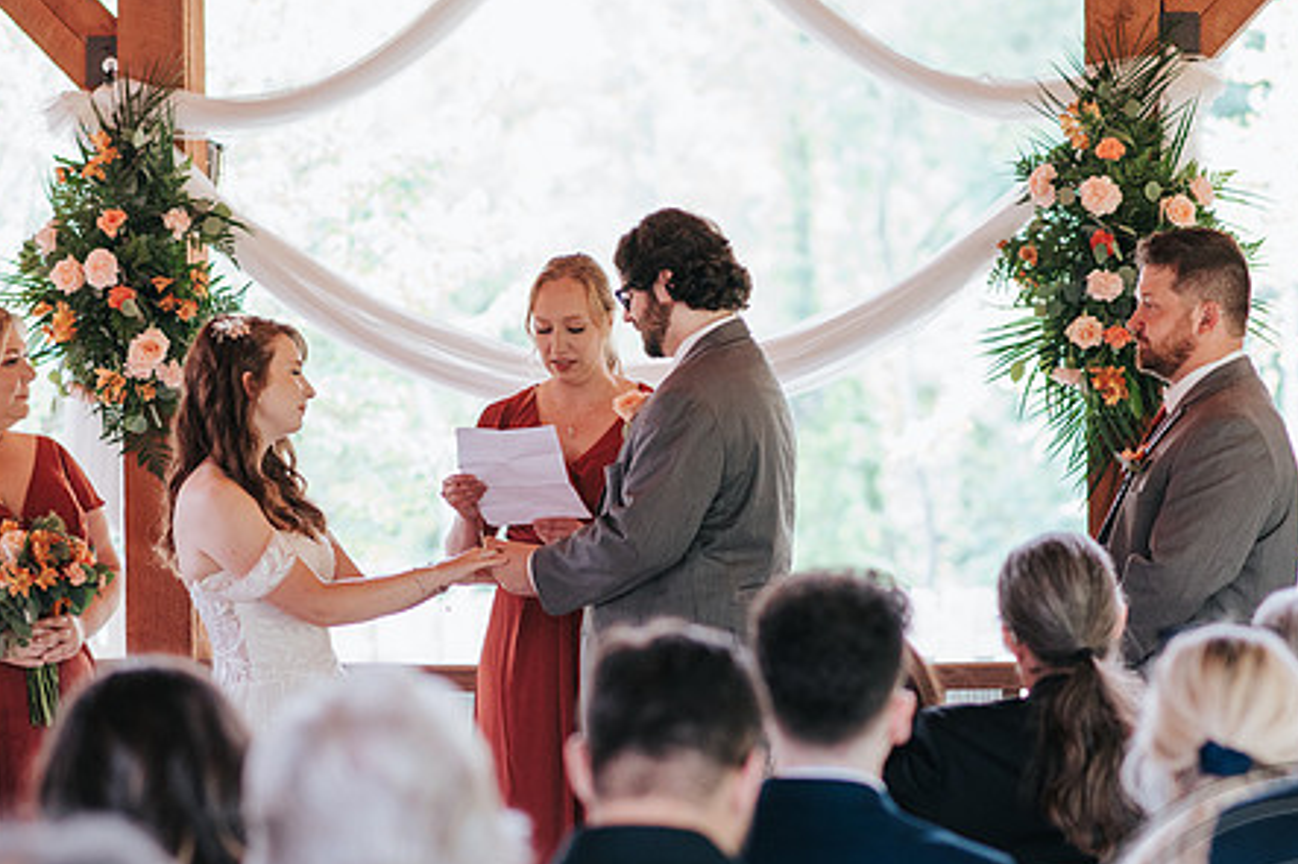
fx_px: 6019
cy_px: 549
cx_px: 571
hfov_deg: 12.3
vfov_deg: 8.2
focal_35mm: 167
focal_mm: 85
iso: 800
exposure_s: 1/250
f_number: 2.8
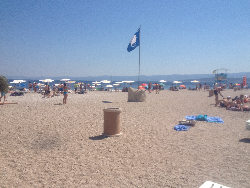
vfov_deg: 38.7
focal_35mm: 37
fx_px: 267
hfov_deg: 50.1
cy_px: 96
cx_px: 127
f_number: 2.4
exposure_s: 1/3460
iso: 50
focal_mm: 4.28
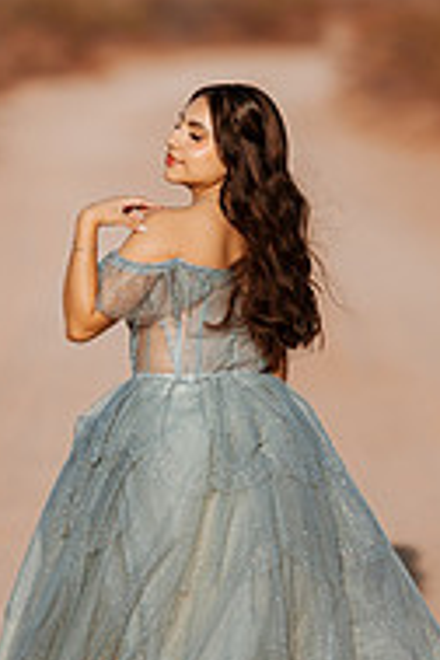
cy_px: 213
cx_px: 251
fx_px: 5903
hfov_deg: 4.3
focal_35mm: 322
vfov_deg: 6.4
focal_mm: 135
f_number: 1.8
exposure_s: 1/8000
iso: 100
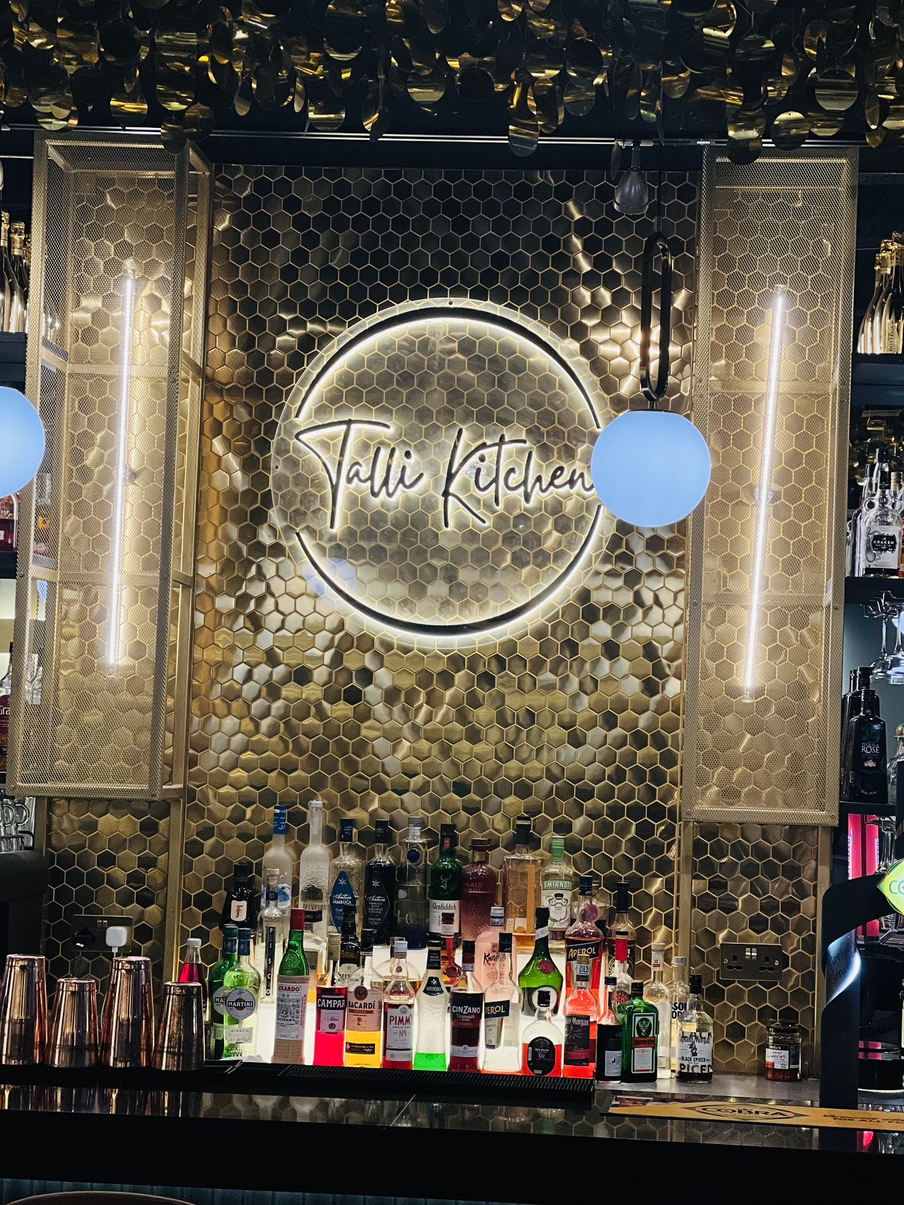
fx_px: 2681
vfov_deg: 25.3
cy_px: 602
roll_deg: -1.9
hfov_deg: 19.1
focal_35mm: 77
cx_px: 452
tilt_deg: +3.7
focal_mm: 9
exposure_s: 1/100
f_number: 2.8
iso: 200
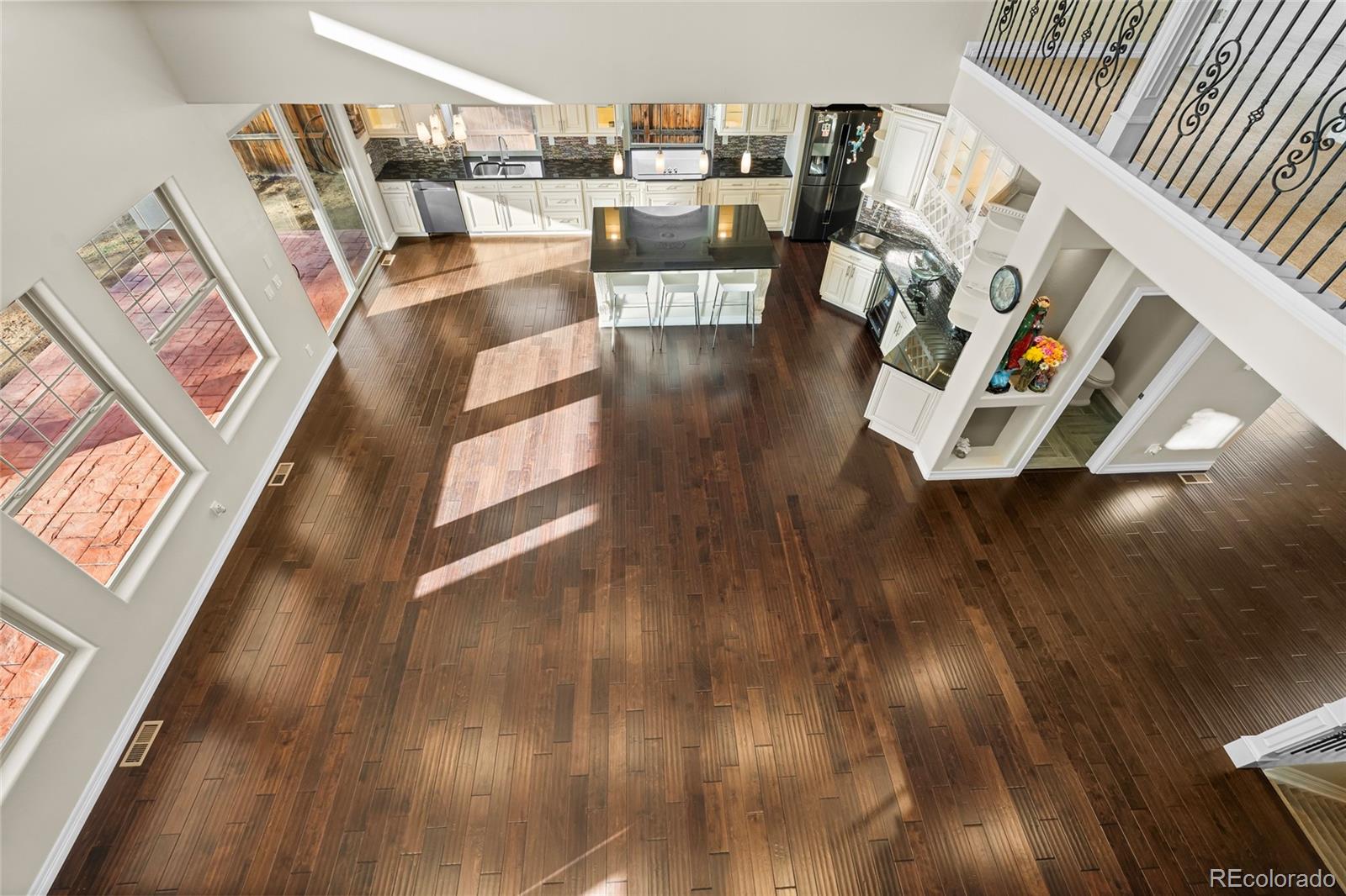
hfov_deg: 96.7
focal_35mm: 16
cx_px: 673
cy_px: 448
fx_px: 598
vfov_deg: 73.7
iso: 200
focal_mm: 16
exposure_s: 1/15
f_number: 7.1
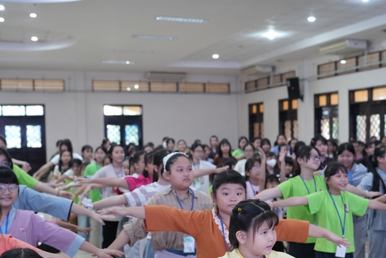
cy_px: 183
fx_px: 590
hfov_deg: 35.9
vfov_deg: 24.5
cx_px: 254
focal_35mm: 55
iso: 3200
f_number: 2.8
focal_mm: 35
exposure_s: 1/250
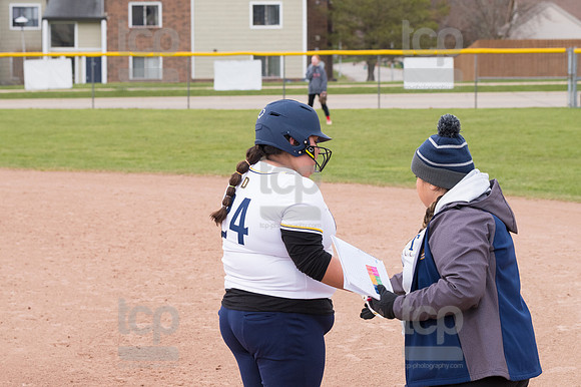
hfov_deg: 16.7
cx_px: 290
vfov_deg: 11.1
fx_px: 1984
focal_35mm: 123
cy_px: 194
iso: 640
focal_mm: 82
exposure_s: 1/1600
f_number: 5.6
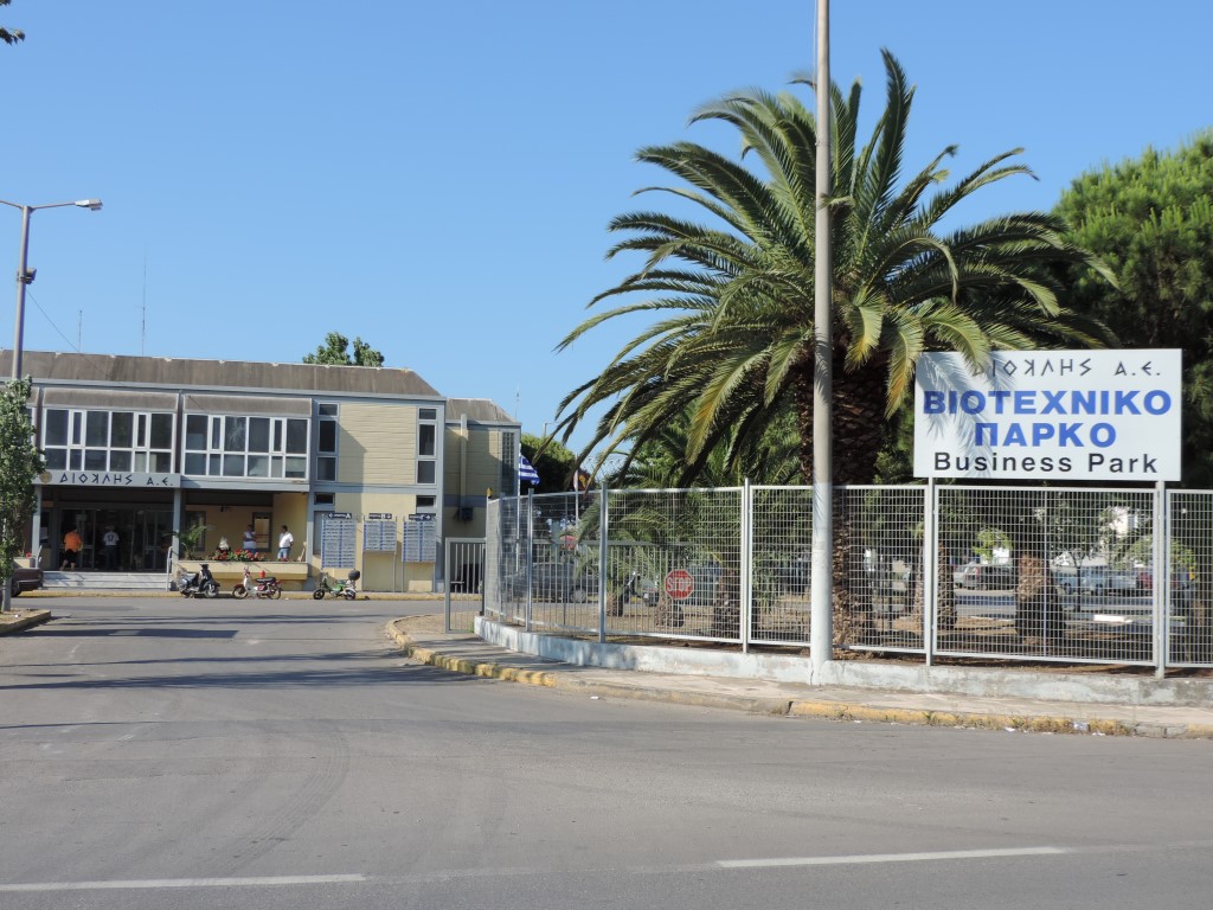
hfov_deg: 46.8
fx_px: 1402
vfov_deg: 36.0
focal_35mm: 40
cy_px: 455
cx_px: 606
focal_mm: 7.1
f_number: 3.3
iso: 80
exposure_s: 1/800
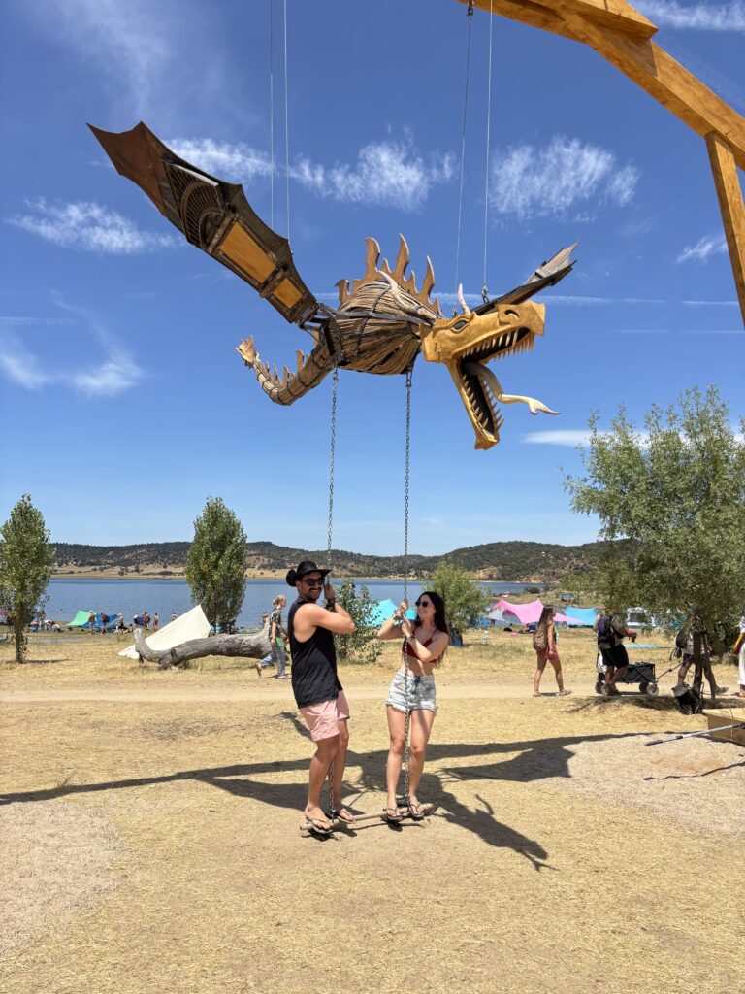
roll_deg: -0.7
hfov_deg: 53.1
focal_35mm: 26
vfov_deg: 67.3
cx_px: 372
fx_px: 746
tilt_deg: +4.9
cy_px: 497
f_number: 1.6
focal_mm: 5.96
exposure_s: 1/4630
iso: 50
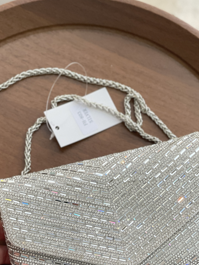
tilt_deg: -78.3
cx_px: 85
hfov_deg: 16.4
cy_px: 196
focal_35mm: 90
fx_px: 690
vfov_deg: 21.6
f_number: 2
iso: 250
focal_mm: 6
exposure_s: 1/100
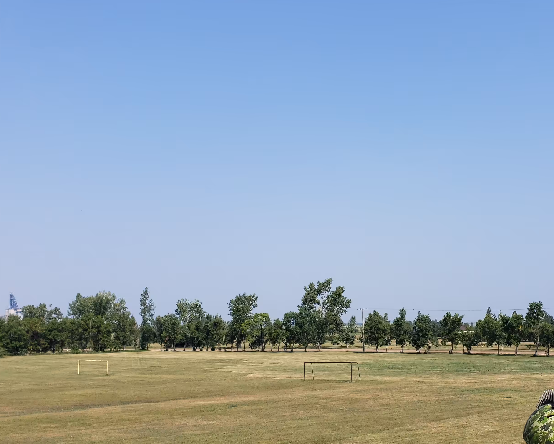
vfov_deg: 35.5
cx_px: 387
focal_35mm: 42
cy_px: 275
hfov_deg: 43.0
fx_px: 689
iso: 50
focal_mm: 4.3
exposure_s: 1/1501
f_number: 2.4
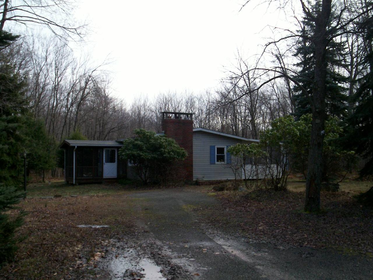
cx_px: 186
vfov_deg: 39.7
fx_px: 388
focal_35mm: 36
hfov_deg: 51.4
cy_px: 140
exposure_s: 1/234
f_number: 4.5
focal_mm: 5.9
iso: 100
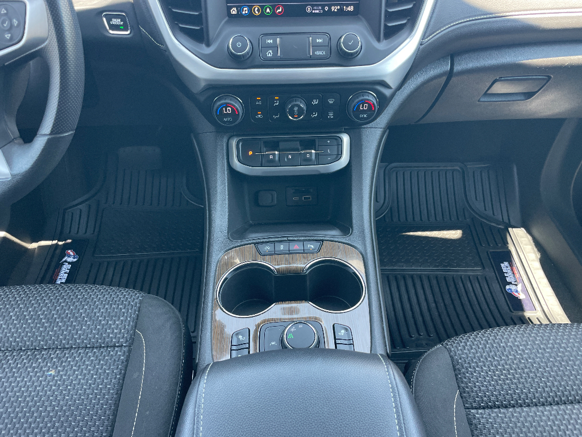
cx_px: 291
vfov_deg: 53.1
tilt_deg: -47.2
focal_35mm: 26
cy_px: 218
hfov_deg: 67.3
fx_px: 437
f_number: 1.6
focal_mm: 4.2
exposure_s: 1/120
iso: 125
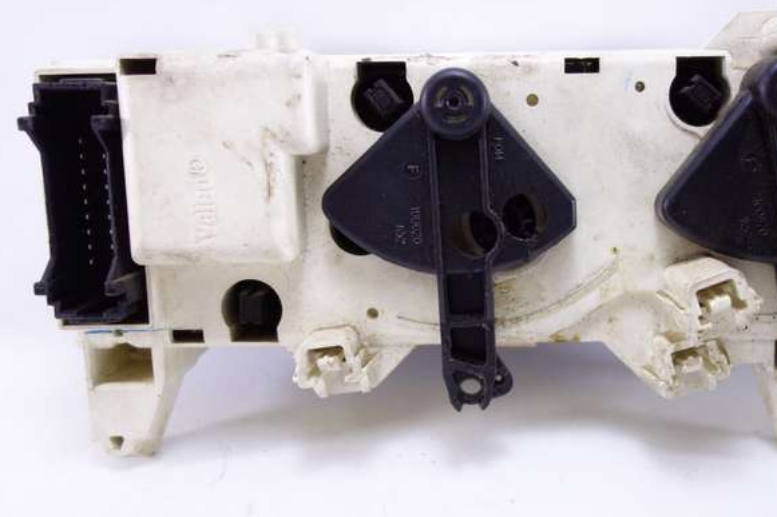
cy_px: 247
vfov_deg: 35.9
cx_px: 495
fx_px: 798
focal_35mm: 37
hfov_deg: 51.3
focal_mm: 10.4
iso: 125
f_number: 2
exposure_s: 1/100
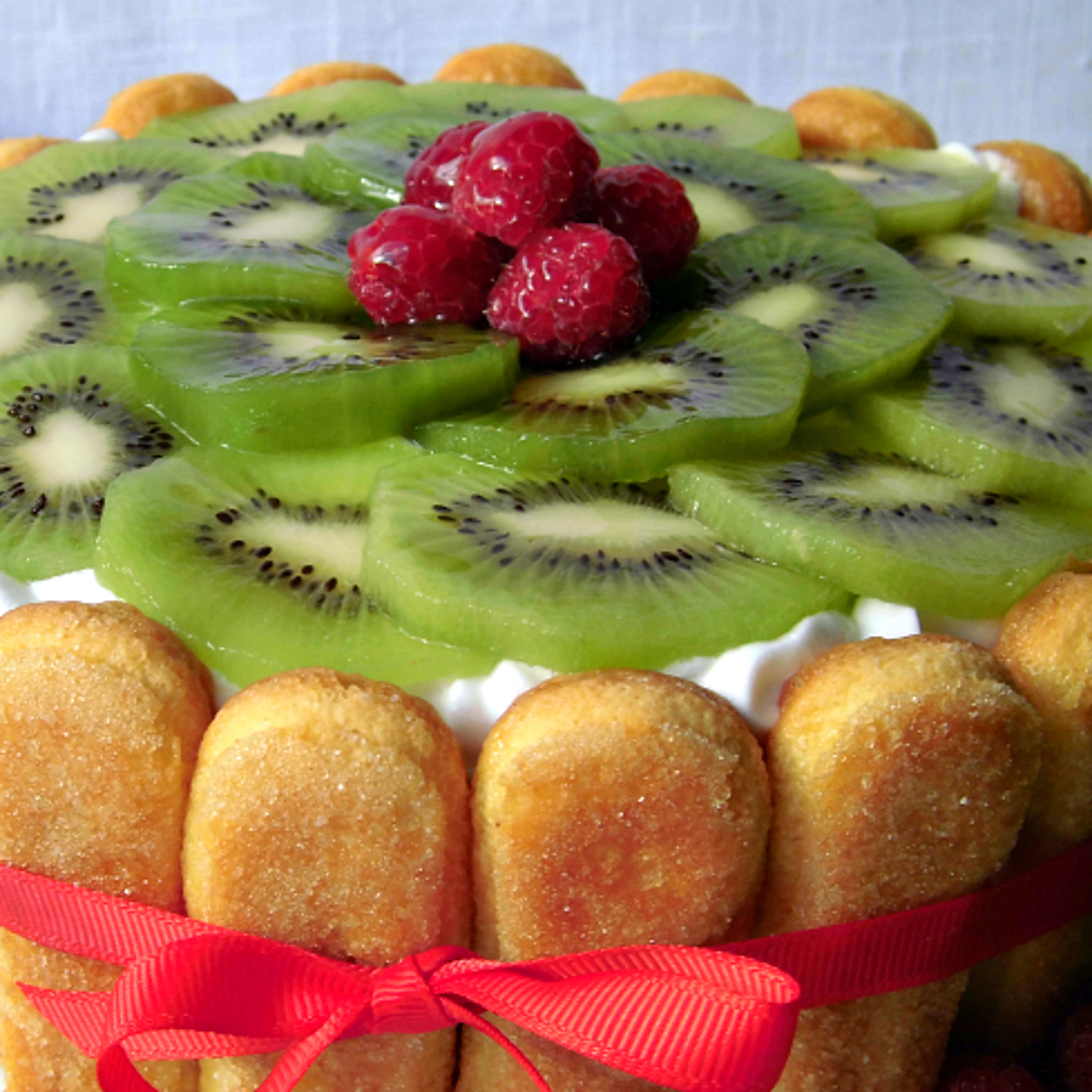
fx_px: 2427
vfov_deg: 25.3
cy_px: 614
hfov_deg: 25.0
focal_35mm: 68
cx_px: 255
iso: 100
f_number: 3.4
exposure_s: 1/200
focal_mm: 8.3
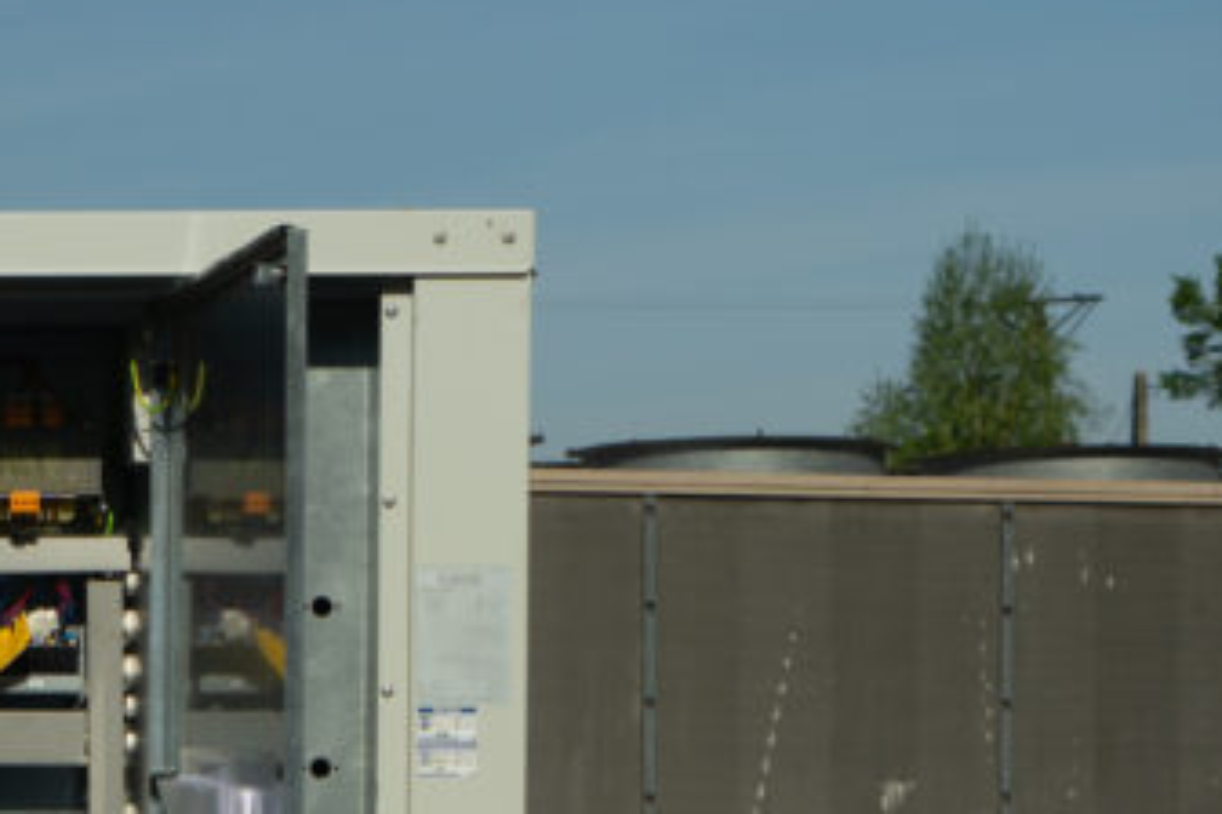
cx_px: -440
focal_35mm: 128
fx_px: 4345
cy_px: 1077
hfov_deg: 15.2
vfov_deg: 10.5
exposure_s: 1/250
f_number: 6.3
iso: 100
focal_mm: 42
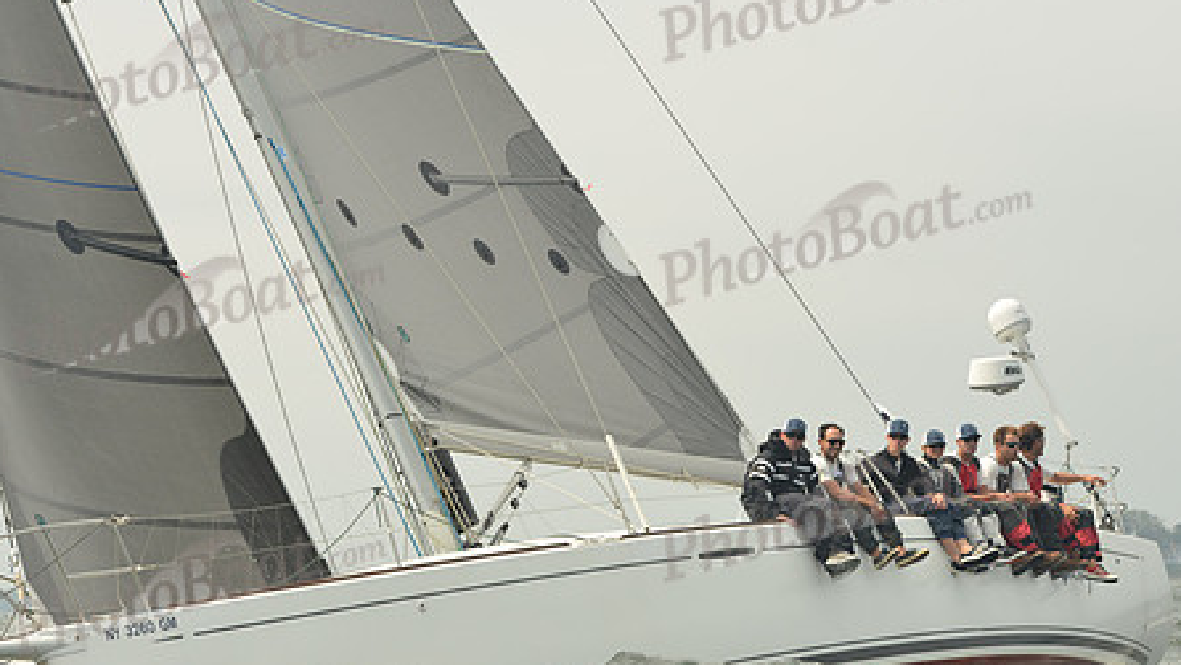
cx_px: 524
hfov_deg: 15.0
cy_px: 412
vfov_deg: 8.5
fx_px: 4479
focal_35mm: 143
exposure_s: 1/1250
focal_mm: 105
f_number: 8
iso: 320
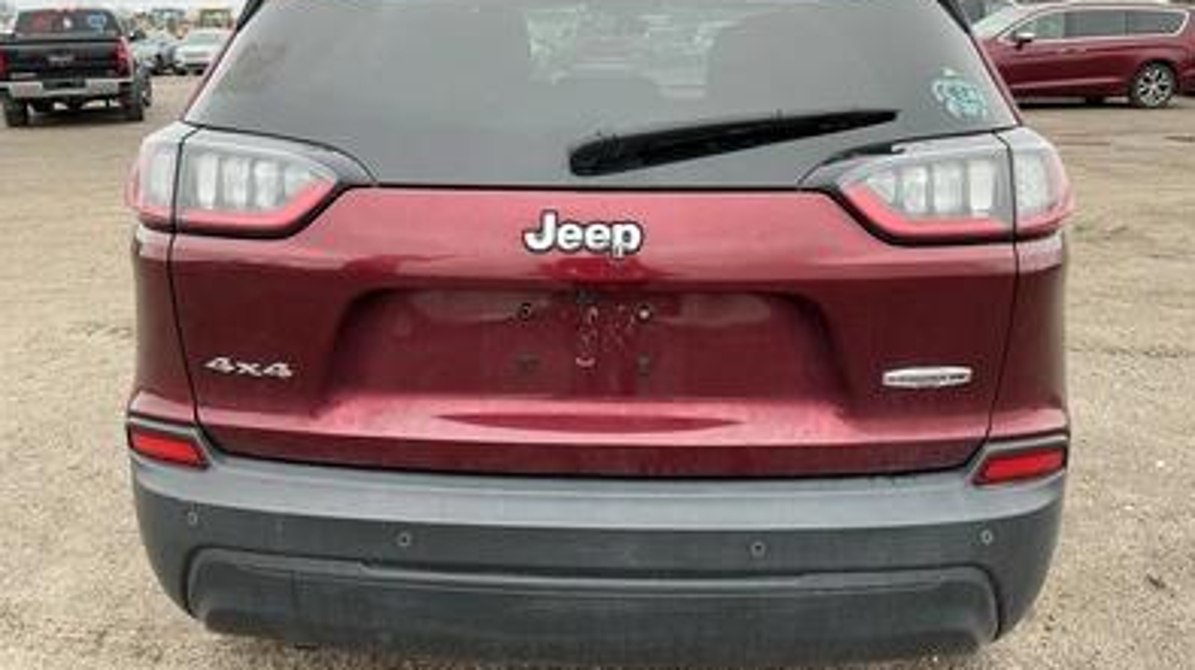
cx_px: 601
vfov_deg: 37.7
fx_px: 982
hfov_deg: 62.7
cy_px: 321
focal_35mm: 31
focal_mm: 3
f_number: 1.8
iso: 20
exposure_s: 1/163
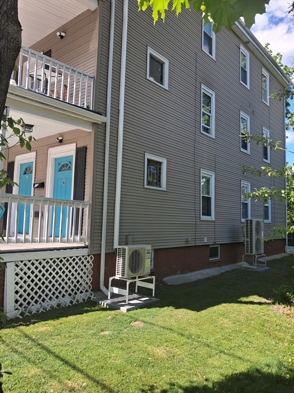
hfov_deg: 51.4
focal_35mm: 27
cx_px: 147
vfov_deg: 65.3
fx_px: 306
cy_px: 196
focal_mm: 4
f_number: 1.8
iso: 25
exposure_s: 1/263
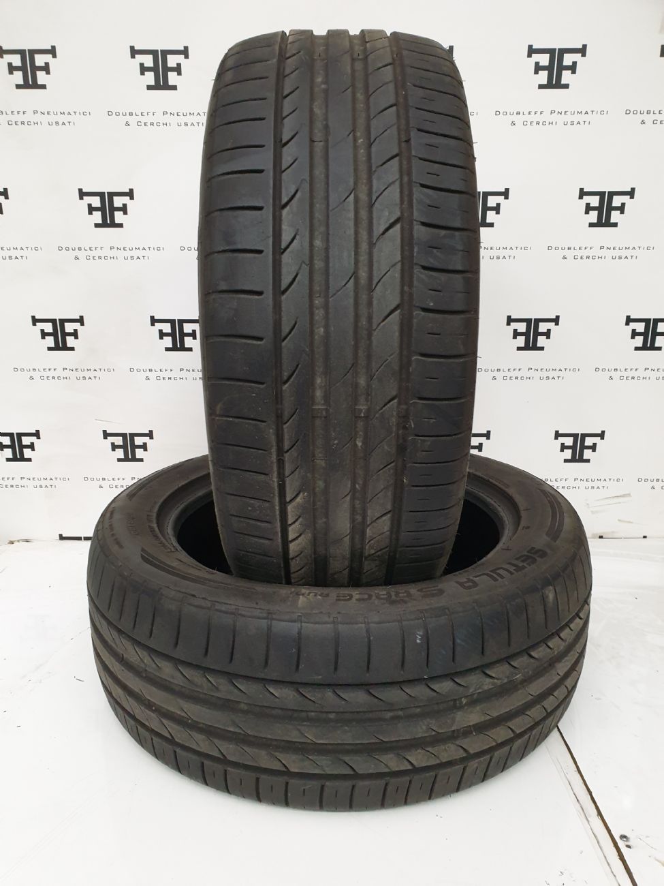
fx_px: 665
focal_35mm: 26
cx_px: 332
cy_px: 443
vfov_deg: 67.3
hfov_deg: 53.1
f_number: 2.4
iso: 320
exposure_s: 1/50
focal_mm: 4.3
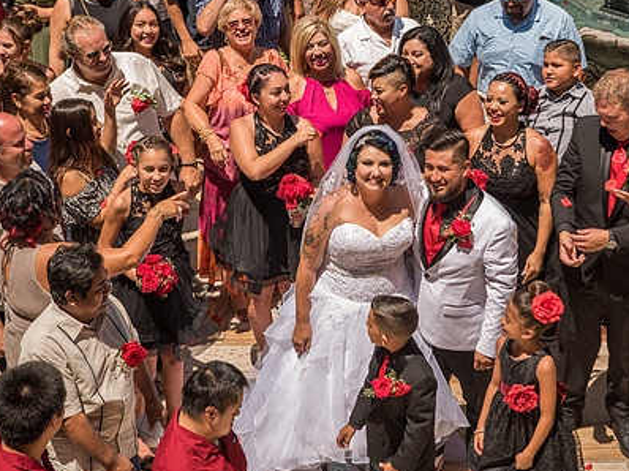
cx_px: 373
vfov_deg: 16.9
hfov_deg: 22.5
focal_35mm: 87
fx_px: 1580
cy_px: 181
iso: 100
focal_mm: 62
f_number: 6.3
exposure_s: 1/640
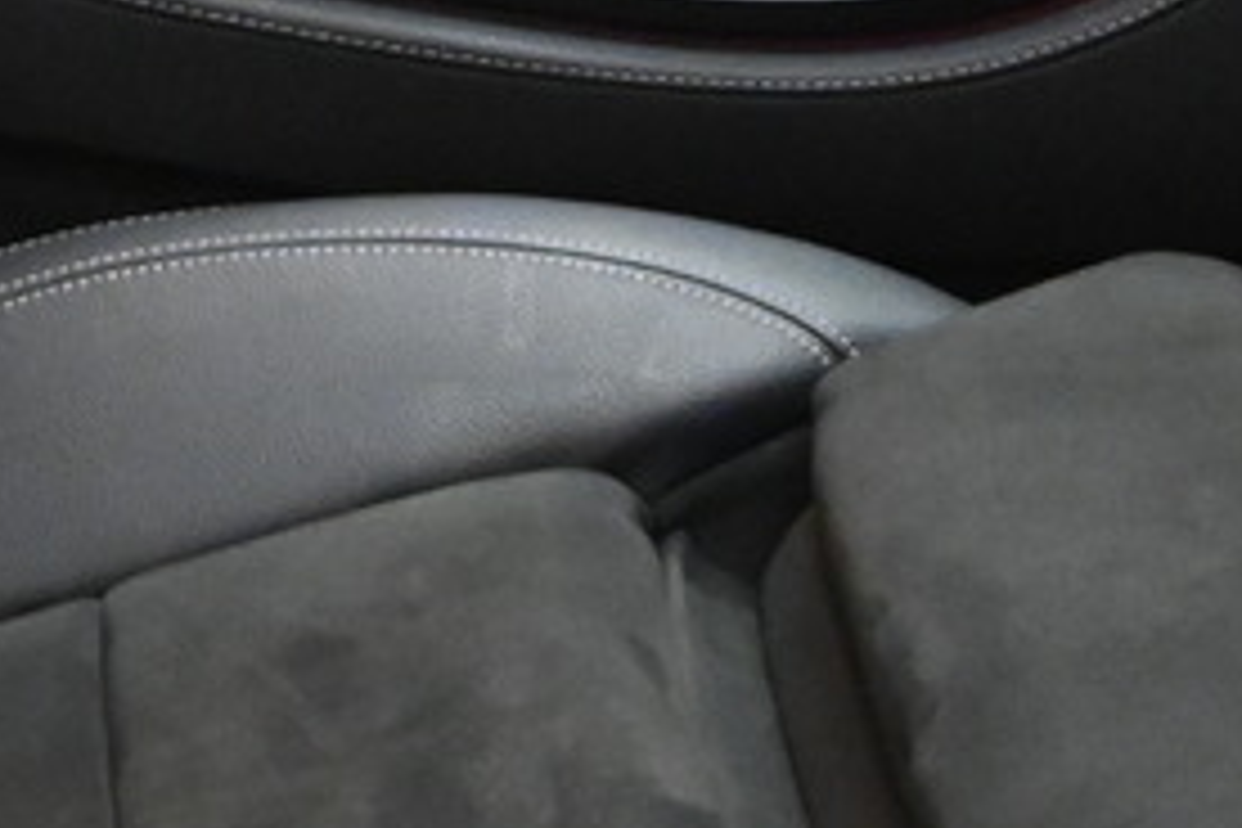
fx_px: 9259
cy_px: -418
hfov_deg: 7.6
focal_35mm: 268
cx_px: 81
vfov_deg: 5.1
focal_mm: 30.5
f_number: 5
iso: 3200
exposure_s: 1/100
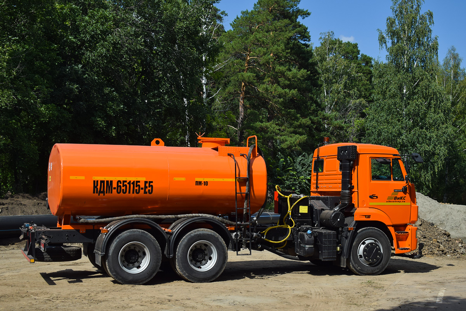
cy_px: 156
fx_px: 680
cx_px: 233
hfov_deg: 37.9
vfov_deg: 25.8
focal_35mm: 52
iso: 100
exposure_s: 1/800
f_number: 6.3
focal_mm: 35
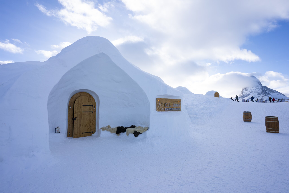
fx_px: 136
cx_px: 144
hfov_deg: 93.3
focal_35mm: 17
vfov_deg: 70.5
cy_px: 96
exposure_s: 1/250
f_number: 11
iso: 400
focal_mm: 17
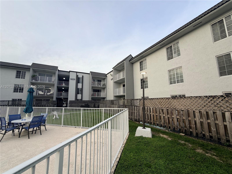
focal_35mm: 14
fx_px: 94
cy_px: 87
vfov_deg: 85.7
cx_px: 116
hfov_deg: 102.1
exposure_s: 1/192
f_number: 2.2
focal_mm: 2.22
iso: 40
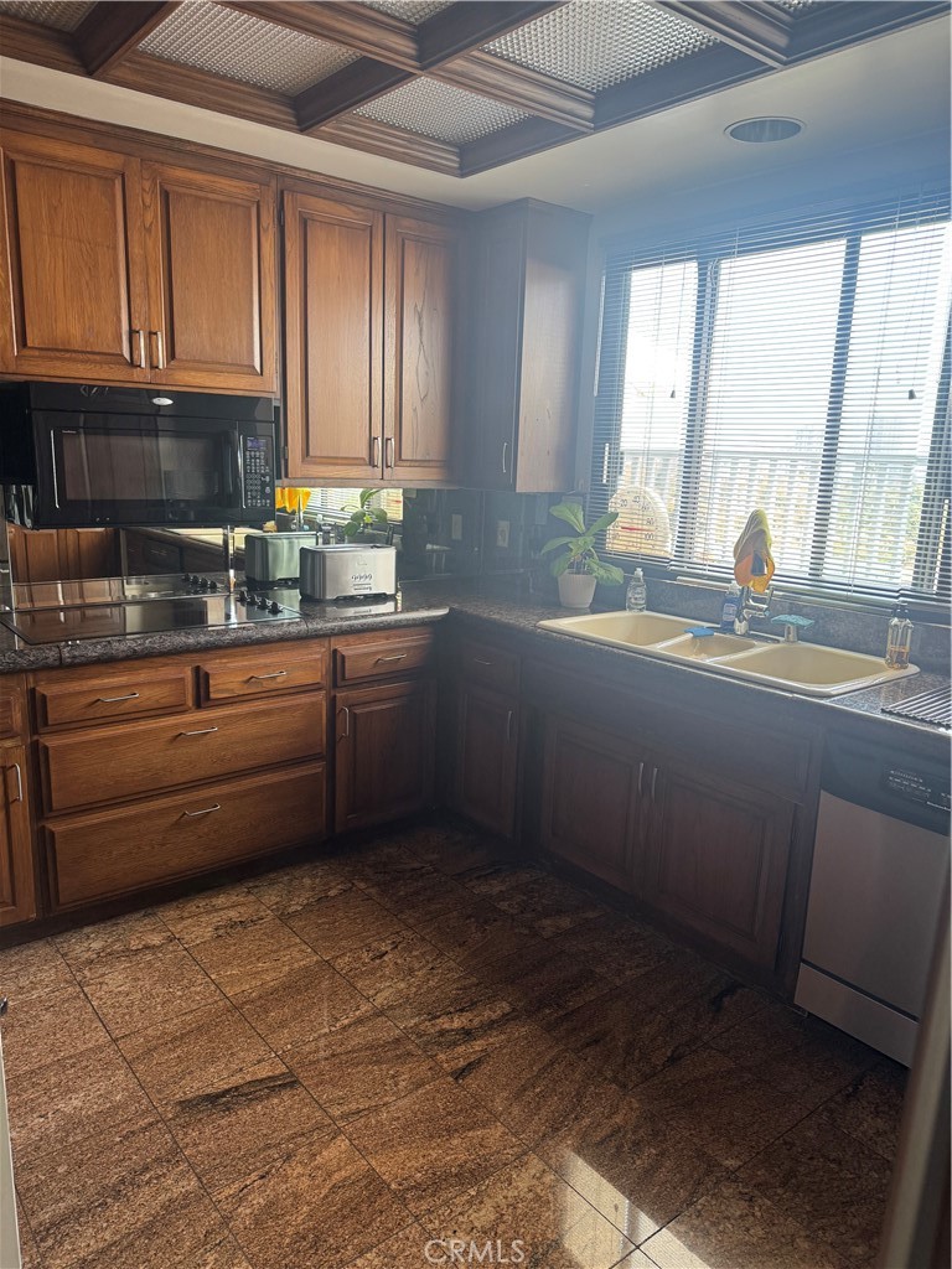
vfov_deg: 71.6
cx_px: 476
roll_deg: -1.7
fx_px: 880
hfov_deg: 56.8
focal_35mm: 24
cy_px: 634
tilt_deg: -12.2
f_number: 1.78
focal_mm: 6.76
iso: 160
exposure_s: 1/121
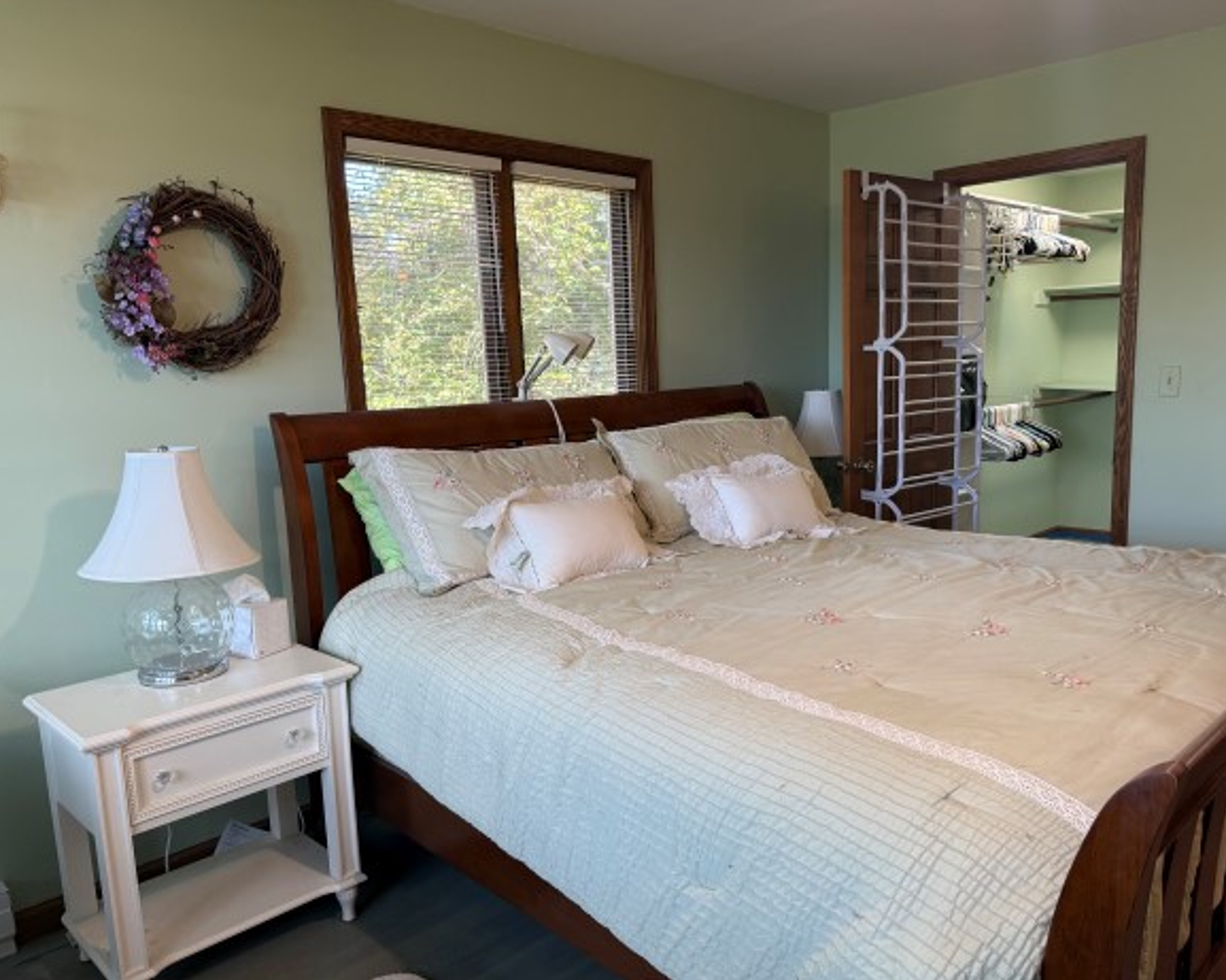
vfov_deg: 54.9
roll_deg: +1.7
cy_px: 506
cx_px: 637
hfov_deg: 66.0
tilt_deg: -8.4
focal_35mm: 26
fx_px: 943
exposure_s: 1/120
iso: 125
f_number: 1.78
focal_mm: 6.76
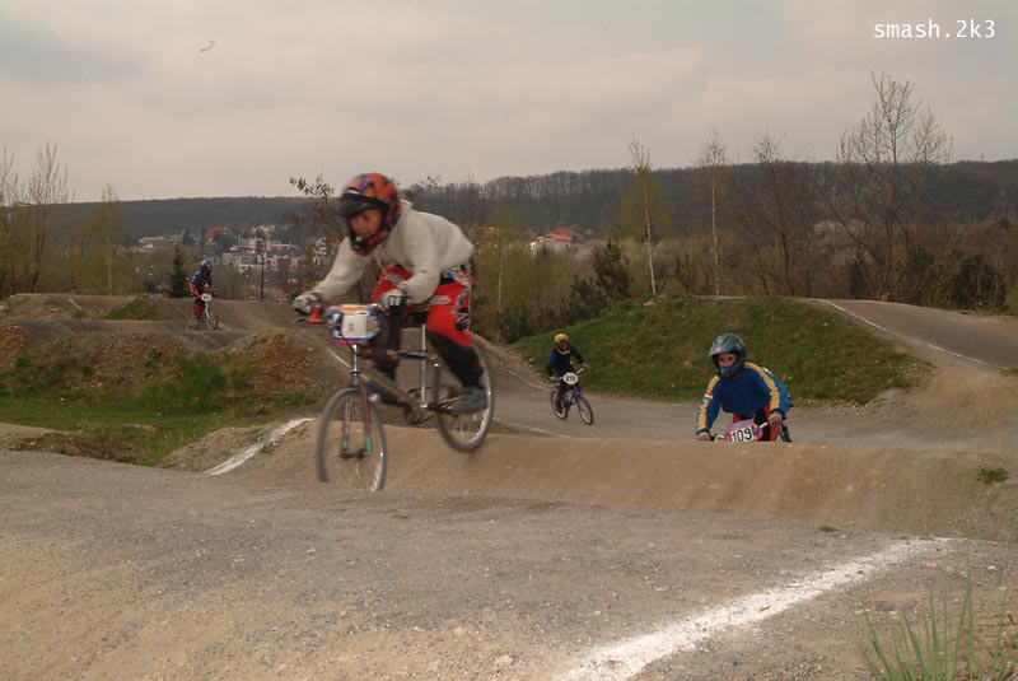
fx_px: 1486
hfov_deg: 37.8
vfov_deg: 25.8
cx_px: 509
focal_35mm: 52
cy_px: 340
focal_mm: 35
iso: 100
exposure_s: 1/125
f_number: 11
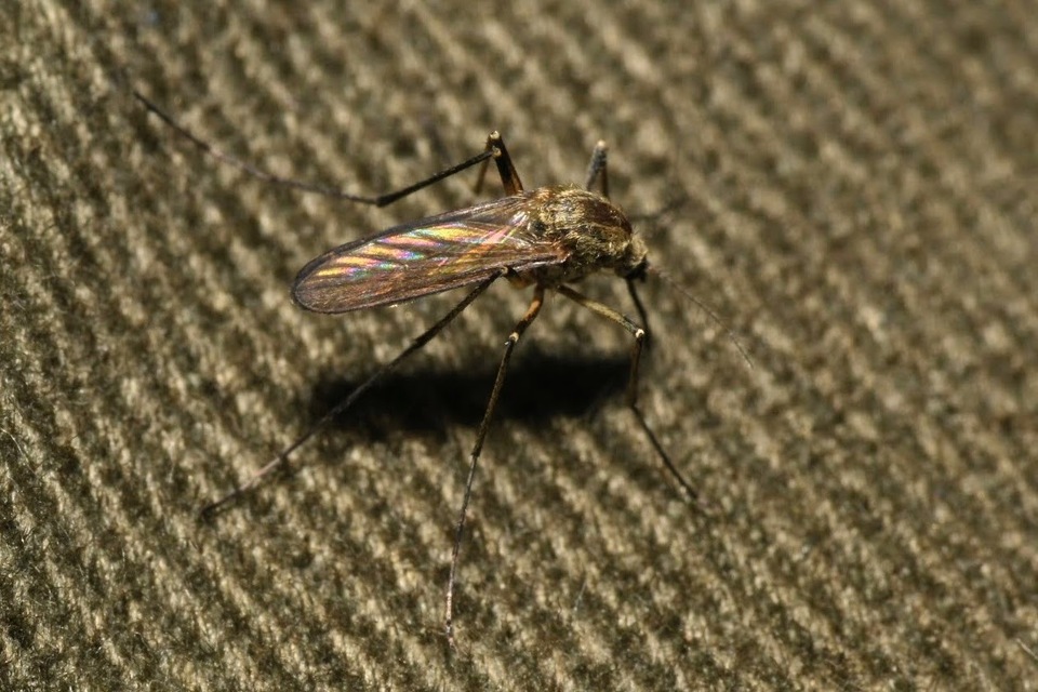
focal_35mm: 158
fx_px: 4541
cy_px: 346
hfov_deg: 13.0
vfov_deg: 8.7
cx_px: 519
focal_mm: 105
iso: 250
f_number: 32
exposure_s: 1/60
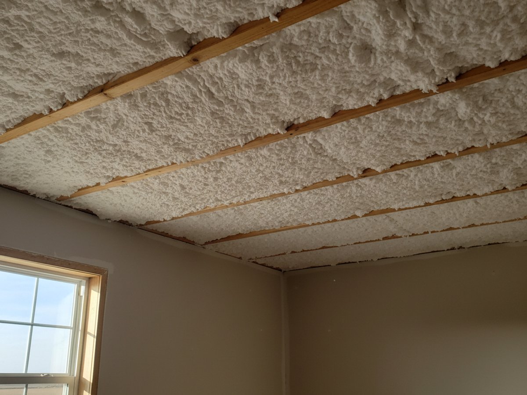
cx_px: 264
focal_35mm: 23
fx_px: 350
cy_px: 198
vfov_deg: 58.9
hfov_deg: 73.9
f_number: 1.8
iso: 951
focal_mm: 6.4
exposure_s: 1/1007
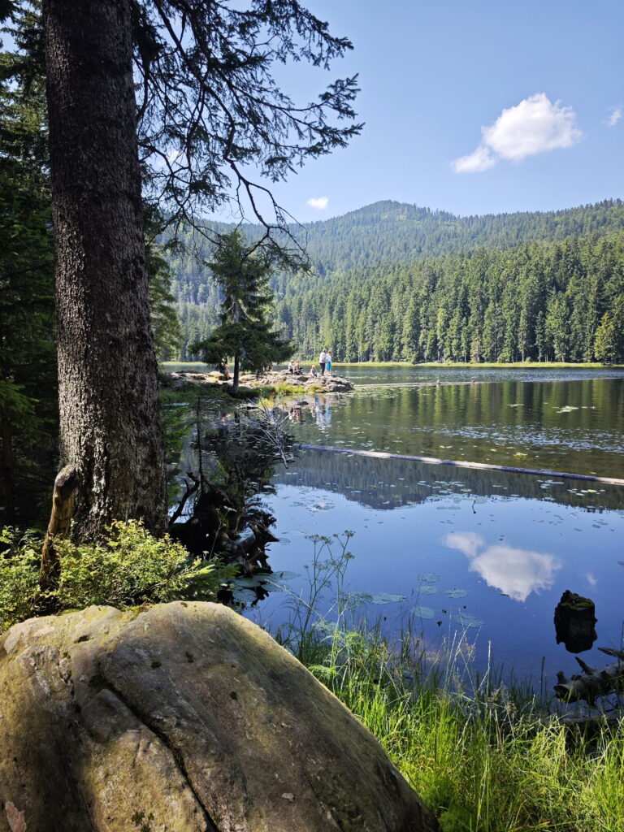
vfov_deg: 73.9
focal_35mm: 23
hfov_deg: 58.9
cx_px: 312
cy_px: 416
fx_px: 553
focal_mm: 8.72
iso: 50
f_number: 2
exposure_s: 1/594
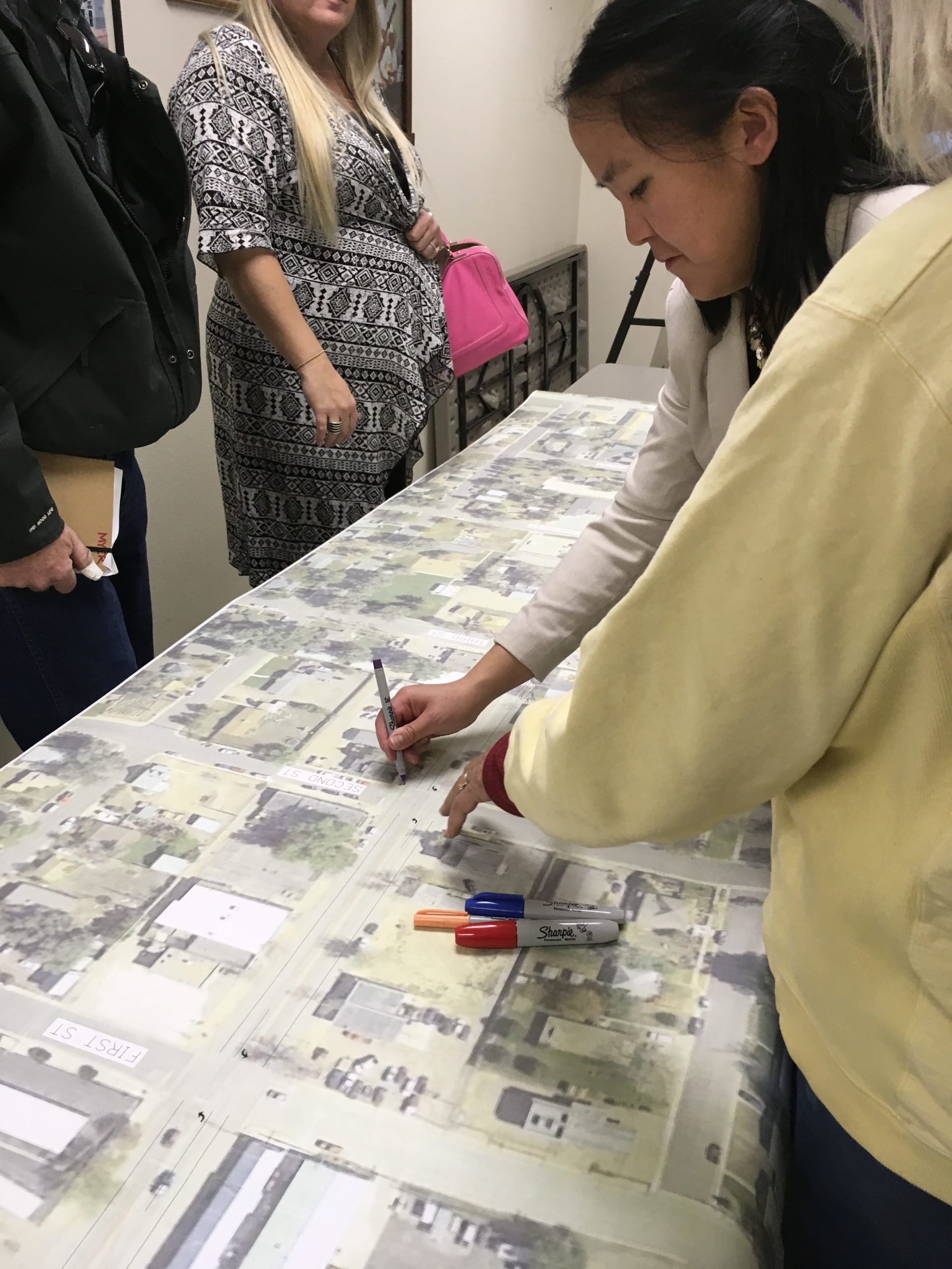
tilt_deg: -27.9
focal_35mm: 29
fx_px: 1063
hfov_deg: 48.2
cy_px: 634
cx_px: 476
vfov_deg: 61.7
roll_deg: -0.2
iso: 40
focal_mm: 4.15
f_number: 2.2
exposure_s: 1/30
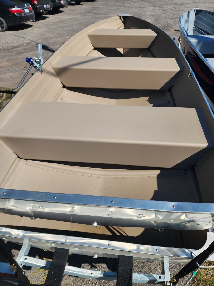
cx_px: 107
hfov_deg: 58.9
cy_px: 143
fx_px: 190
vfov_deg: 73.9
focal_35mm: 23
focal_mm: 6.4
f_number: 1.8
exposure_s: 1/981
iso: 12
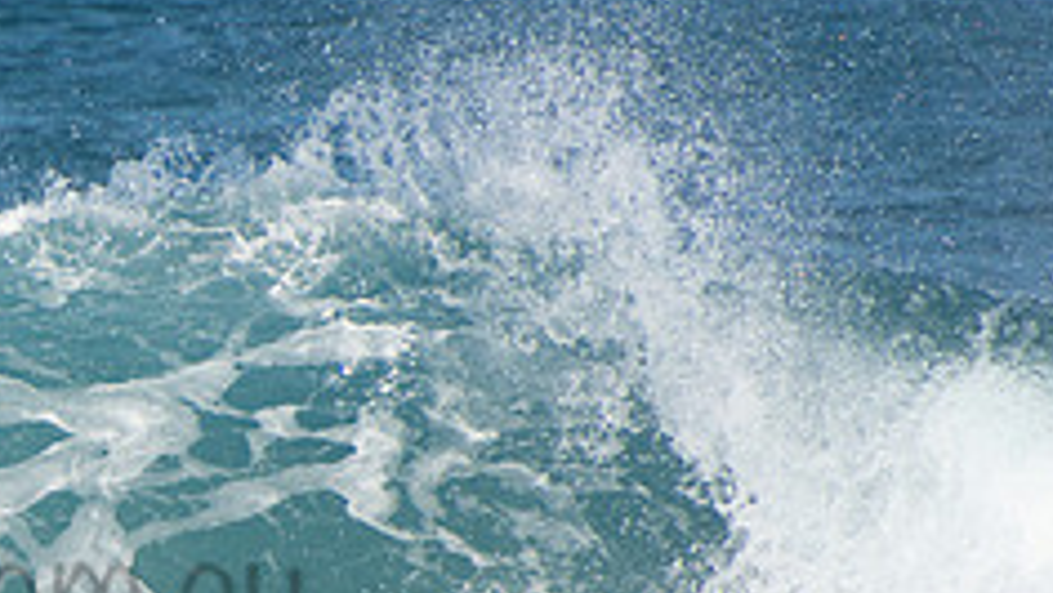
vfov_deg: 0.8
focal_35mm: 1545
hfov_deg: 1.4
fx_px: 43158
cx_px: -170
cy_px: 546
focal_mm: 400
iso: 220
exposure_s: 1/1250
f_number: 5.6
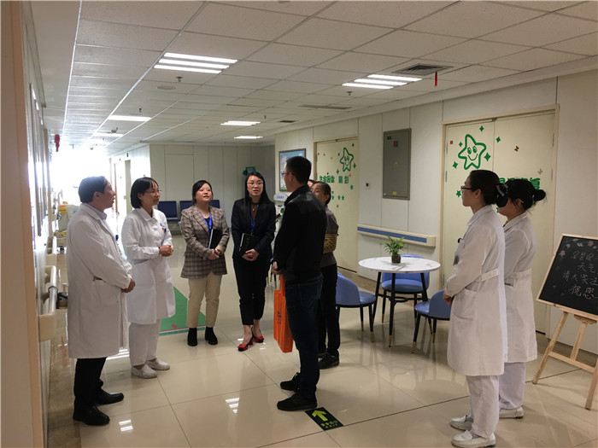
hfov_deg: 61.7
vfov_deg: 48.2
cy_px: 224
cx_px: 299
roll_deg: -0.3
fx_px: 501
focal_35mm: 29
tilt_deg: -4.5
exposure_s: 1/17
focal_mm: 4.15
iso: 50
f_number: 2.2
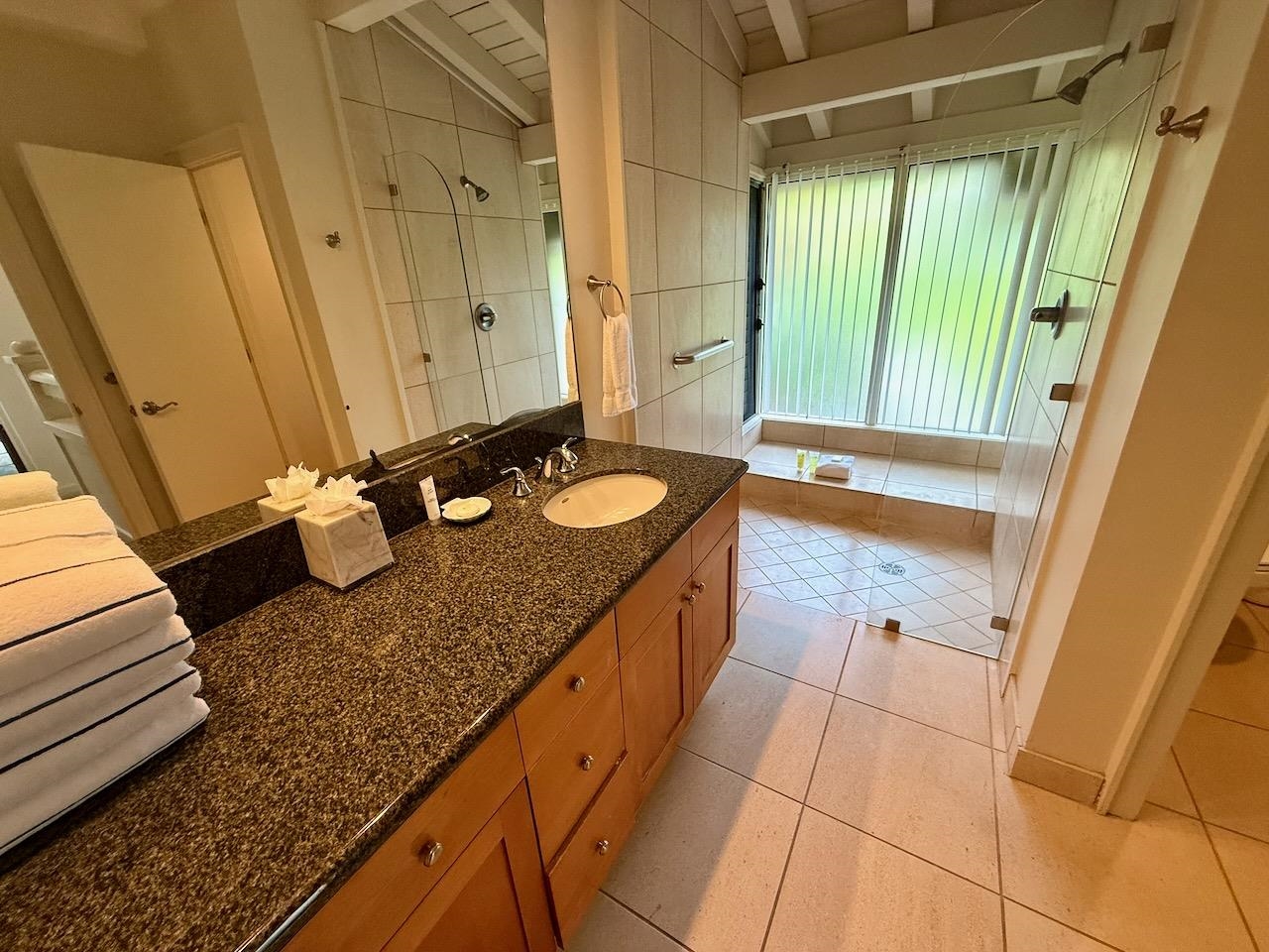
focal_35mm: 14
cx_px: 634
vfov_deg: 85.7
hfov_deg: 102.1
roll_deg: +3.9
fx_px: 513
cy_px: 476
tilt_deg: -22.2
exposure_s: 1/120
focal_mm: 2.22
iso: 200
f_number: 2.2
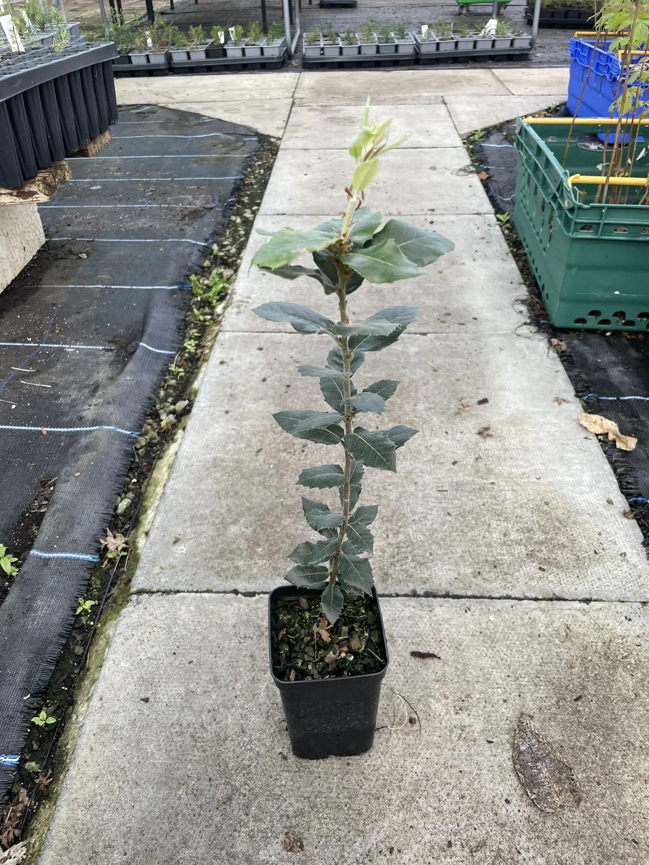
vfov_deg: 67.3
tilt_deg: -36.9
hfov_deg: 53.1
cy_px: 432
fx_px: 650
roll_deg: +0.0
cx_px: 324
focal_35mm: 26
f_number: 1.6
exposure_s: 1/397
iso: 32
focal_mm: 4.2
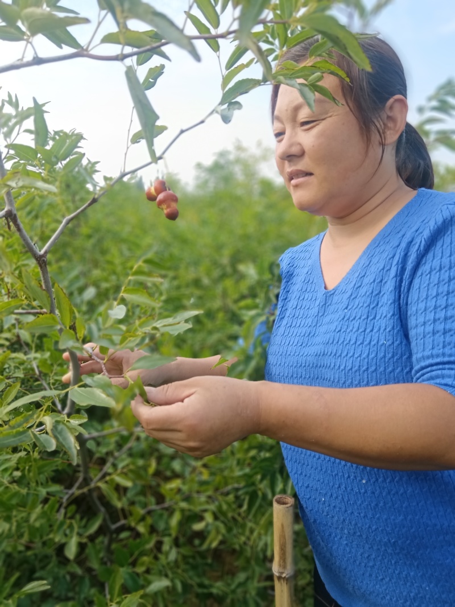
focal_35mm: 27
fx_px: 473
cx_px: 228
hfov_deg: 51.3
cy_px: 304
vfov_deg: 65.3
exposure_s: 1/229
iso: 100
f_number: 4
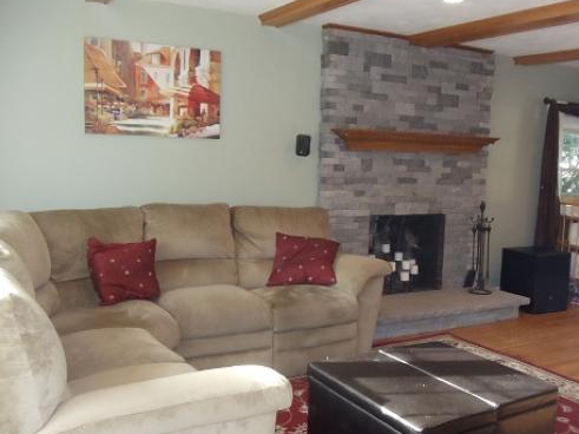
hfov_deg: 36.8
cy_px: 226
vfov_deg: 28.0
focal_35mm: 52
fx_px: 870
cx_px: 323
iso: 400
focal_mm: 6
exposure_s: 1/30
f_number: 3.5
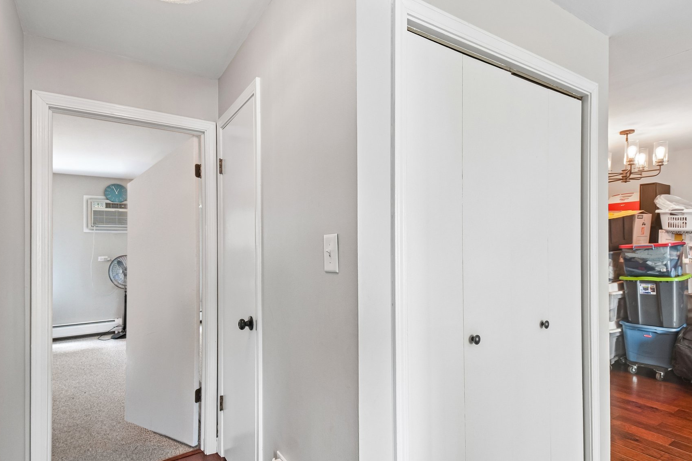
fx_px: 346
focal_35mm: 18
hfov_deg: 90.0
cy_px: 257
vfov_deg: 67.2
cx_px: 351
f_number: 8
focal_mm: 10
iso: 400
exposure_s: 1/10
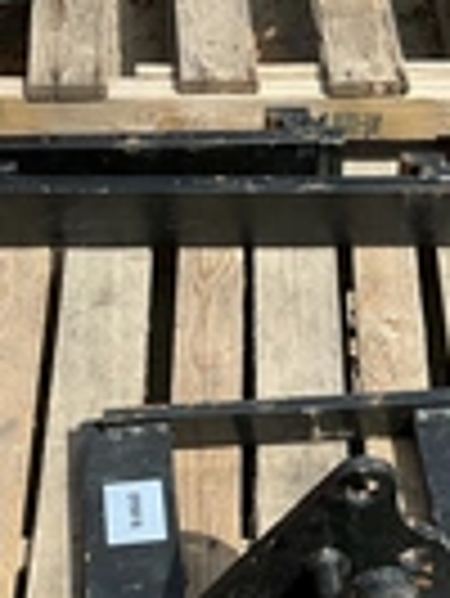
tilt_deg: -51.4
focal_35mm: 84
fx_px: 1454
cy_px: 625
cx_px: 310
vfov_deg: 22.2
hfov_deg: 17.5
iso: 25
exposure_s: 1/1451
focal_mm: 3
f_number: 1.8
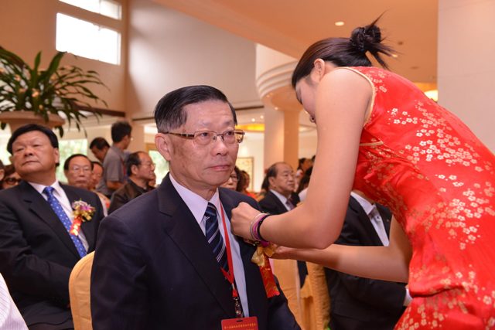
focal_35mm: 35
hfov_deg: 54.4
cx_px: 248
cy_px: 165
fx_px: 481
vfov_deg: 37.9
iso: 2000
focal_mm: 35
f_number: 5.6
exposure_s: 1/50
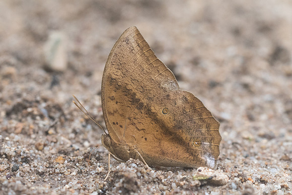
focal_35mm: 384
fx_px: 3112
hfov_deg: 5.4
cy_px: 124
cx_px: 146
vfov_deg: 3.6
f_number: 5
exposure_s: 1/320
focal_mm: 150
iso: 800
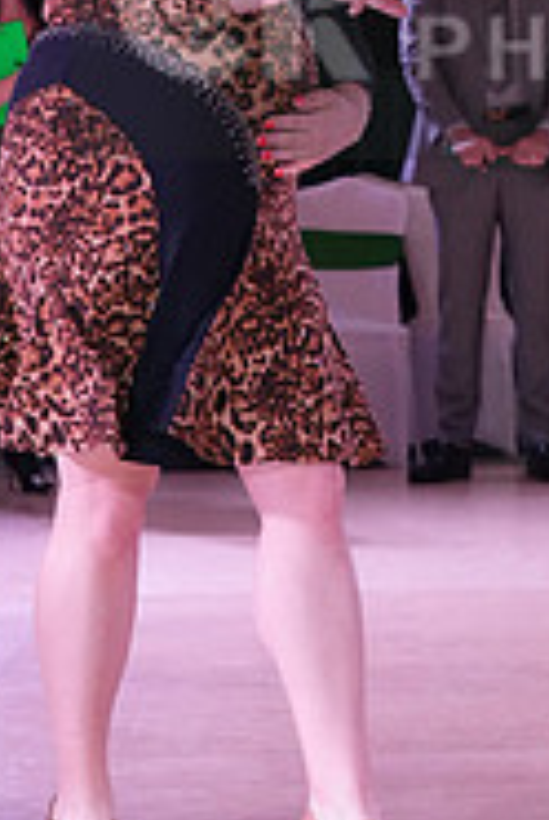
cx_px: 684
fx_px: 3851
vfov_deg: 12.0
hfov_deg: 8.1
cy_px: 13
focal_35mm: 169
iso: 3200
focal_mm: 54
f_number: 6.3
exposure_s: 1/250
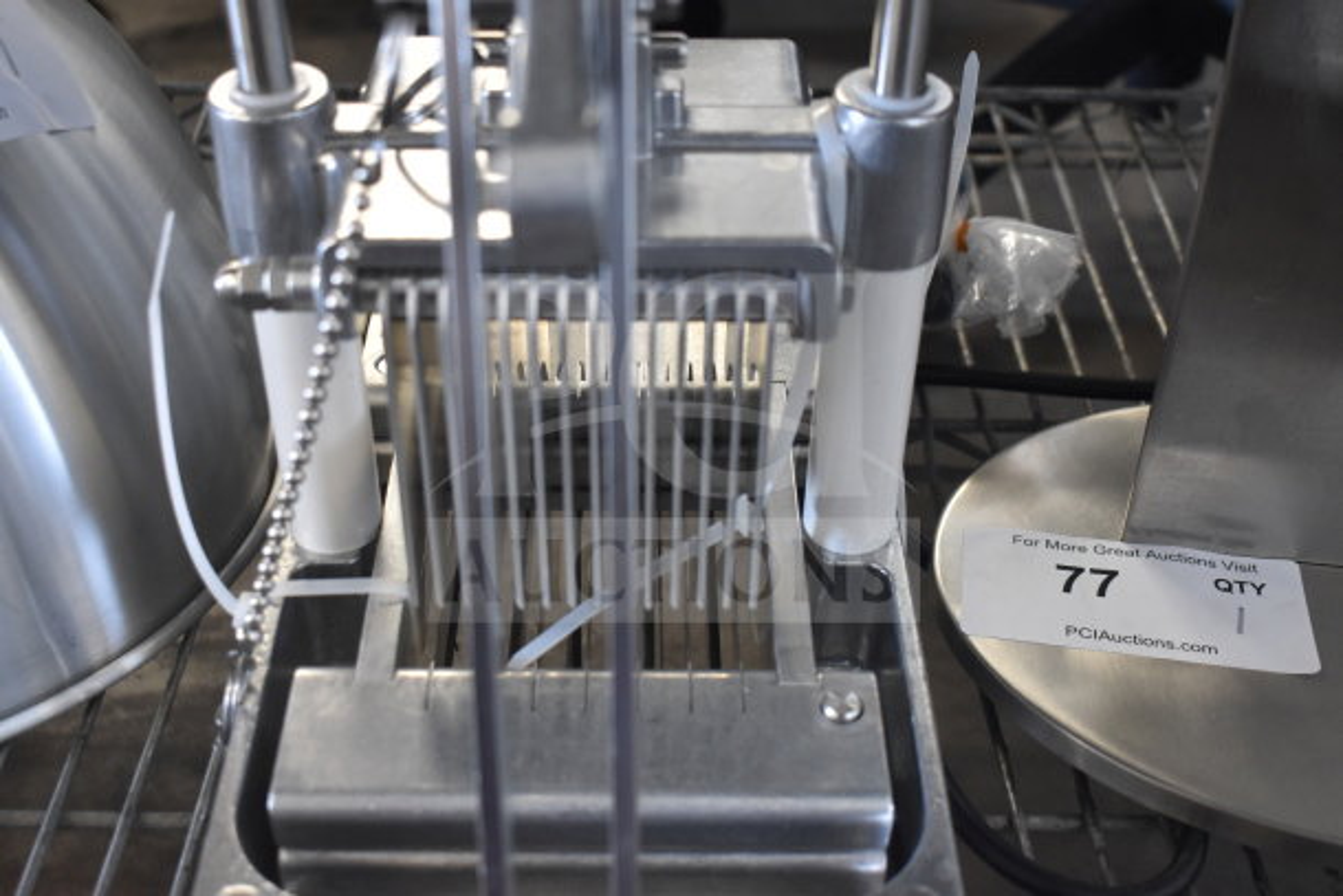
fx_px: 1679
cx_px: 672
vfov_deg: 29.9
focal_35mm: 45
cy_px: 448
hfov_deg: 43.6
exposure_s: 1/50
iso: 1400
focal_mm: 30
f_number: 4.2
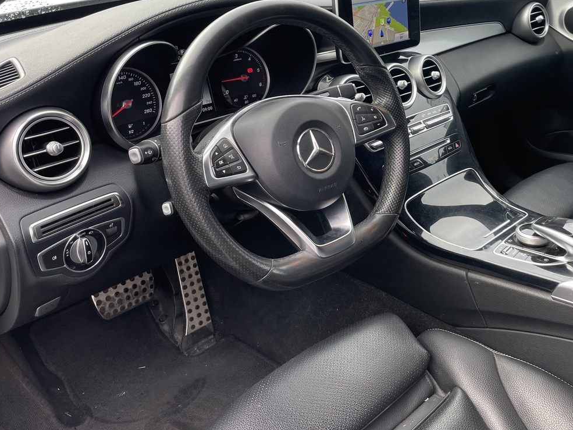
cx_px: 373
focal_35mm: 38
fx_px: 629
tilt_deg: -19.1
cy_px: 126
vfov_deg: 37.1
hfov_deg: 48.3
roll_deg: +1.1
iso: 40
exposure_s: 1/121
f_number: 1.6
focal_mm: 4.2
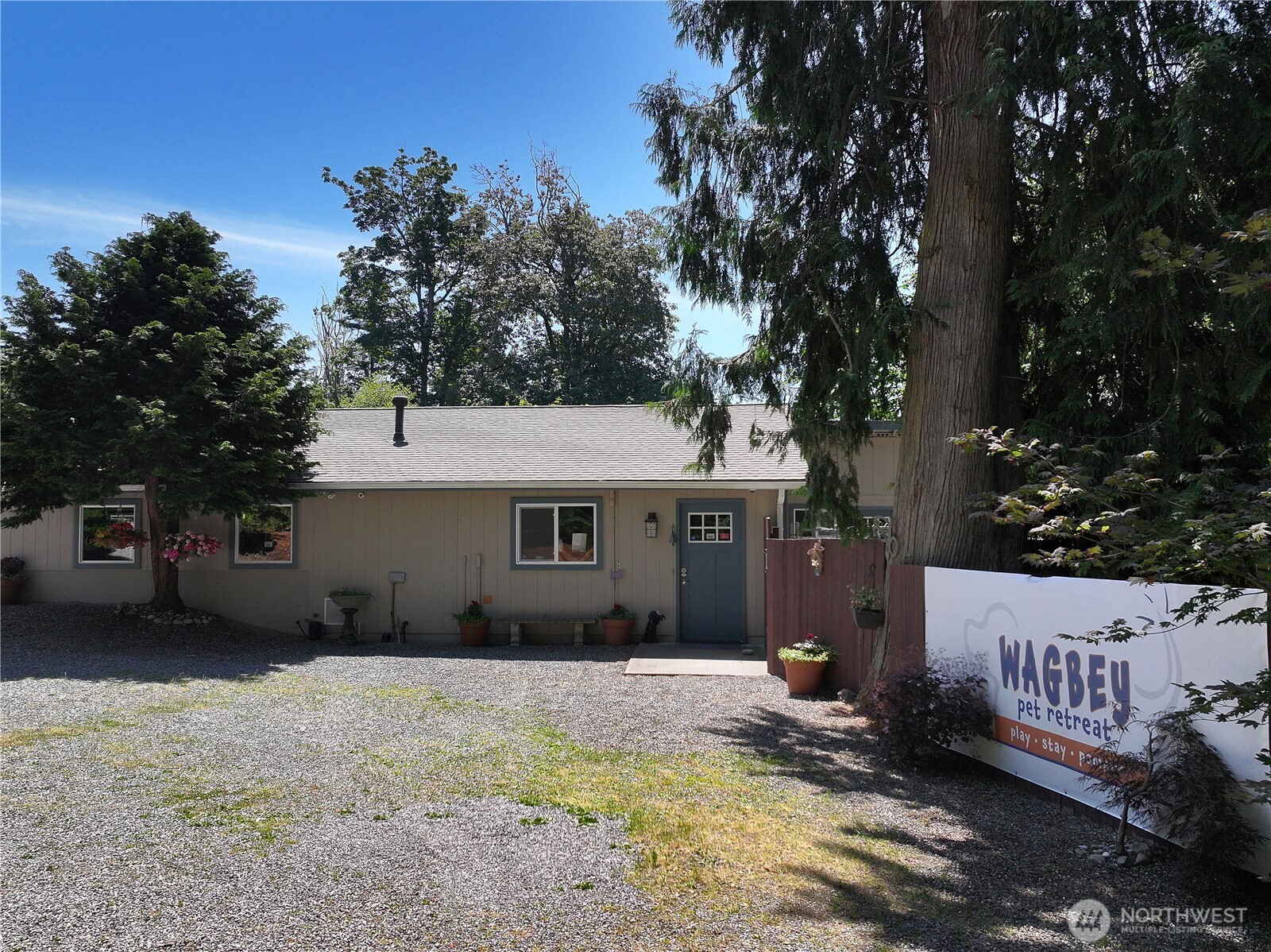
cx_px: 636
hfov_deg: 71.6
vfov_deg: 56.8
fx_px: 881
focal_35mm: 24
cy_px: 476
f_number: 2.8
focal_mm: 12.29
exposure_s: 1/120
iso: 160
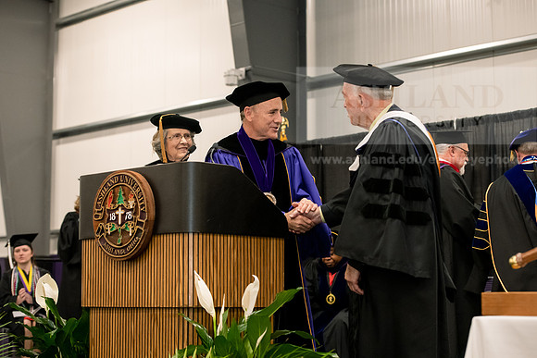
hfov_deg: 28.8
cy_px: 179
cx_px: 268
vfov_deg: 19.5
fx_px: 1044
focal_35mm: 70
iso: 3200
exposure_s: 1/200
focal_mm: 70
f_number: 4.5
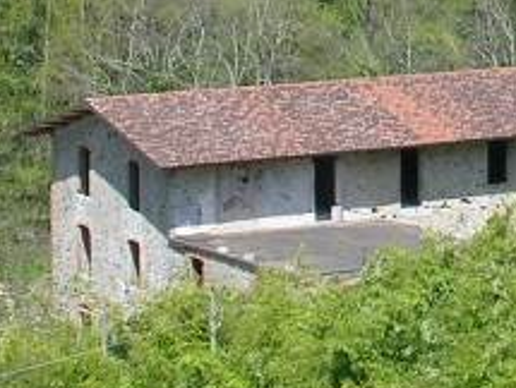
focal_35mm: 208
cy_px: 36
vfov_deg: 7.1
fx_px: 3106
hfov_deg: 9.4
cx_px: 607
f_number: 5.6
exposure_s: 1/157
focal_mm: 8.9
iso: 50
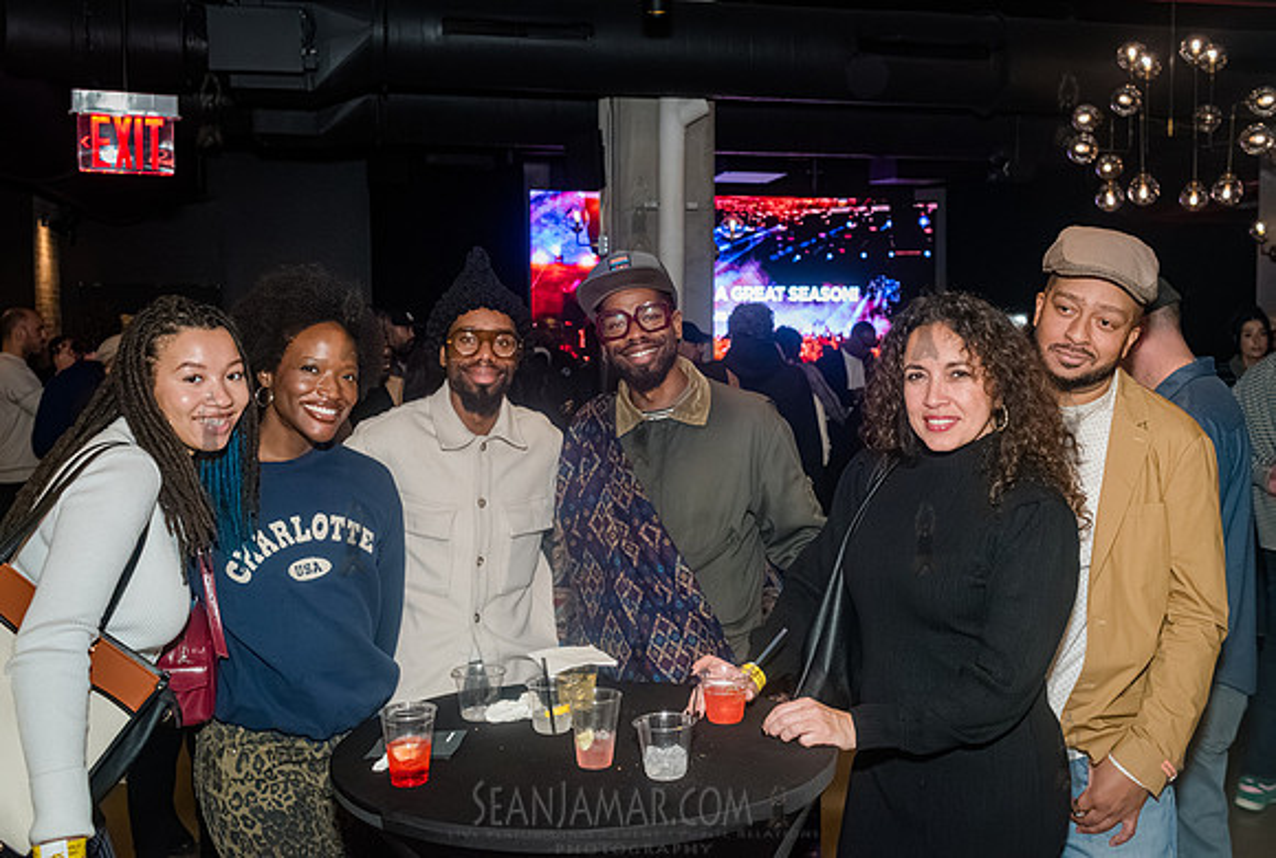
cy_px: 405
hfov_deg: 51.6
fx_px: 1320
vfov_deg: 36.0
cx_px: 679
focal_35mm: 37
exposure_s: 1/400
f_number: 5
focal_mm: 35
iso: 8000
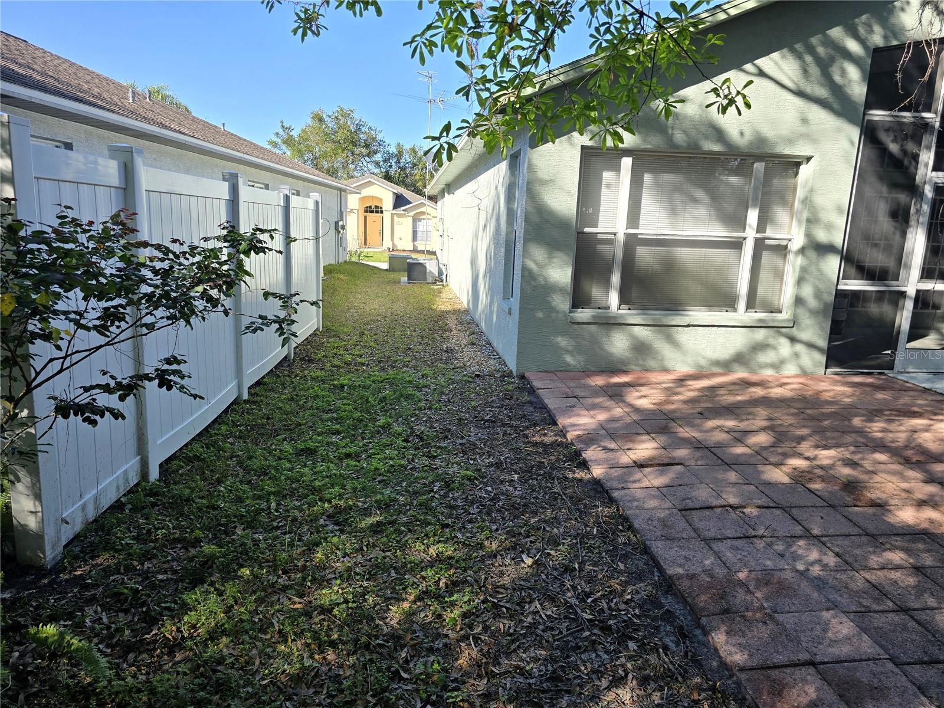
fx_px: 627
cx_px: 472
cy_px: 354
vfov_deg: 58.9
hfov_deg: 73.9
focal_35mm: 23
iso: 12
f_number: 1.7
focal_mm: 6.3
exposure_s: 1/344
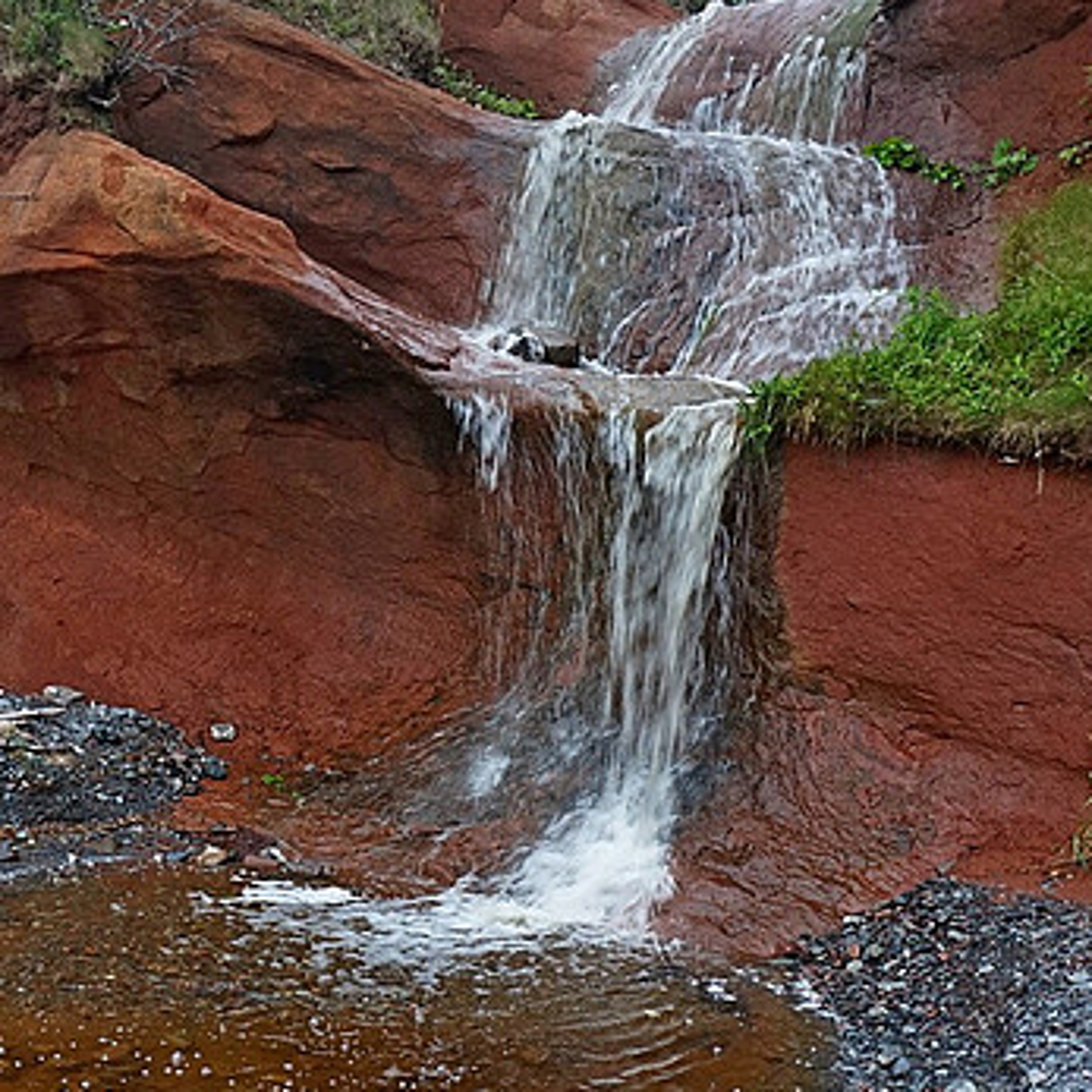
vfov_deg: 36.0
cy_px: 636
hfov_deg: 35.7
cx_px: 352
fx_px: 1677
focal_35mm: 47
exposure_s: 1/30
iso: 800
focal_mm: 16
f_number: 14
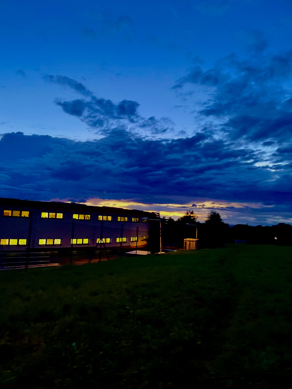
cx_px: 146
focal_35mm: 26
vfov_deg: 67.3
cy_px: 194
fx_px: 292
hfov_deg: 53.1
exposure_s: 1/33
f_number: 1.6
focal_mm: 4.2
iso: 400
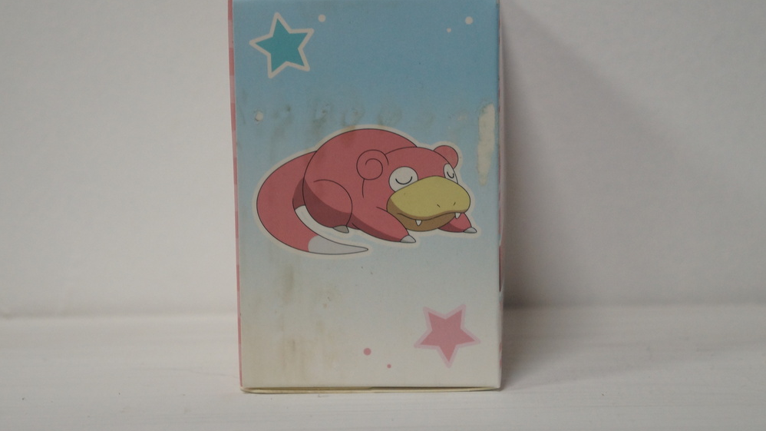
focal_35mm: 87
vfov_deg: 14.0
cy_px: 197
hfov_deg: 24.6
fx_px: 1757
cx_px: 383
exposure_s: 1/100
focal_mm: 55
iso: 1600
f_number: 5.6
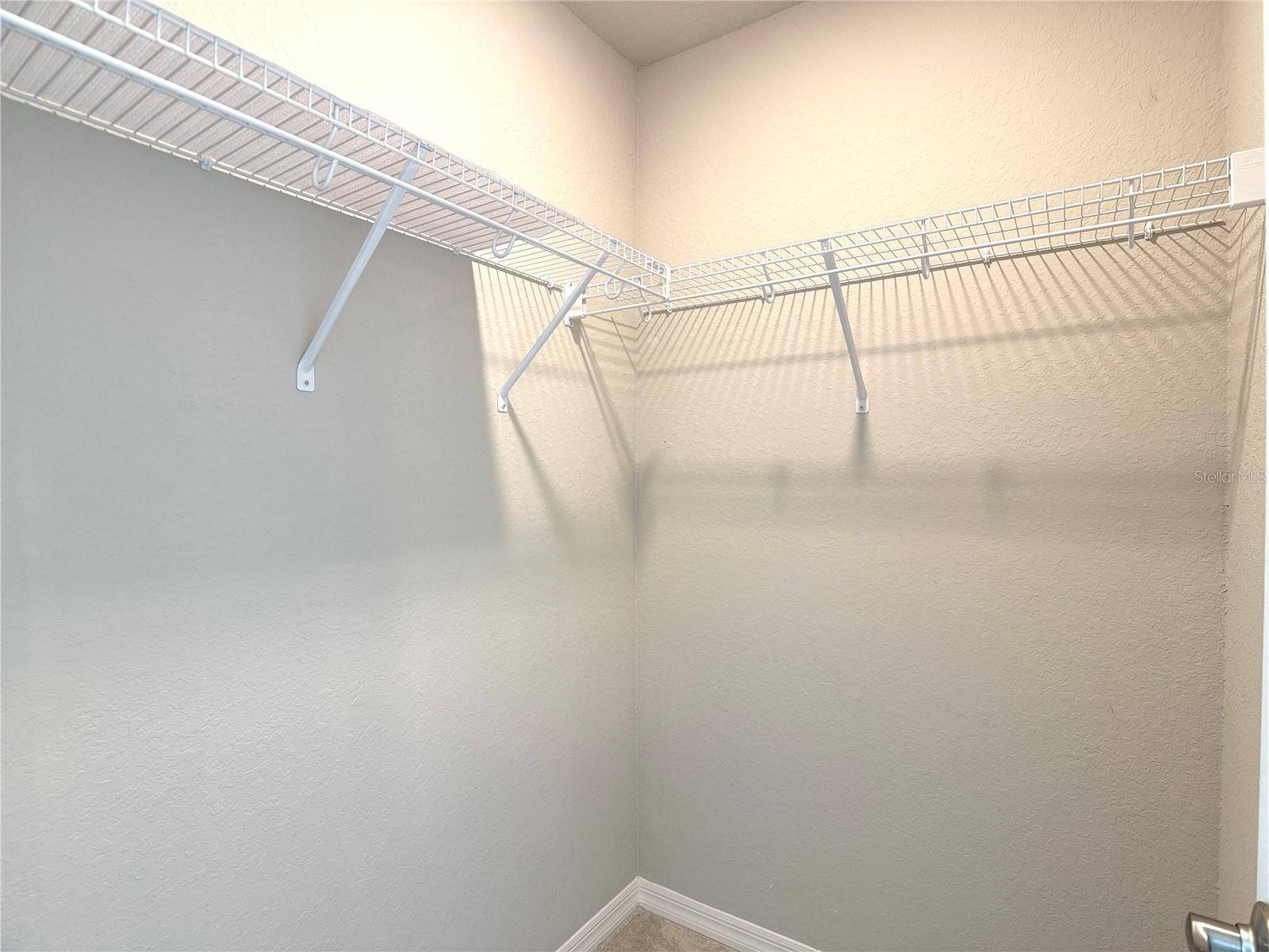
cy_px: 476
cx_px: 634
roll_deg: +0.0
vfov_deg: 56.8
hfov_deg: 71.6
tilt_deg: -0.4
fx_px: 880
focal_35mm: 24
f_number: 1.78
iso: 160
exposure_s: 1/120
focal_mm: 6.76
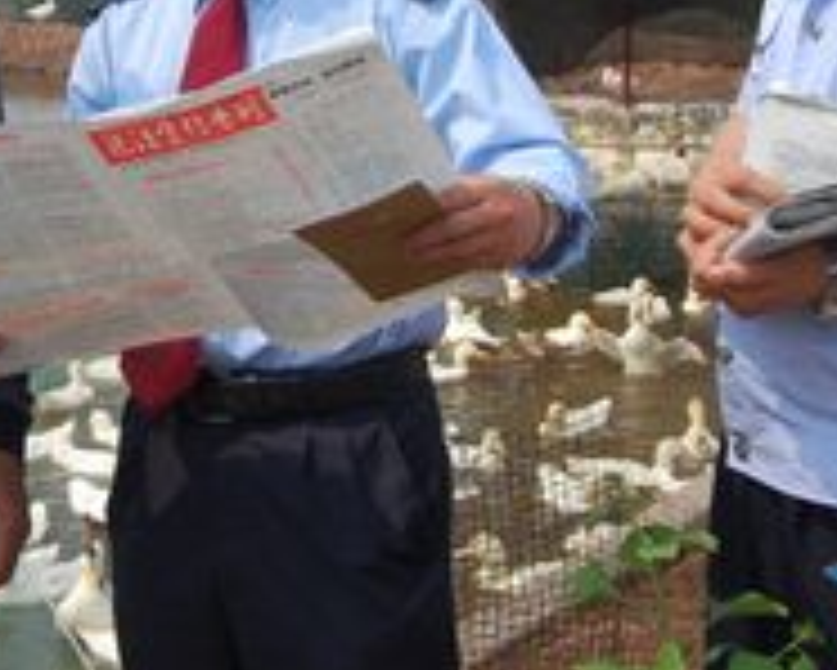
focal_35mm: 83
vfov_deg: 18.1
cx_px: 270
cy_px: 18
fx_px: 2057
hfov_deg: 22.9
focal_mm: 22
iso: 400
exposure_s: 1/500
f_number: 11
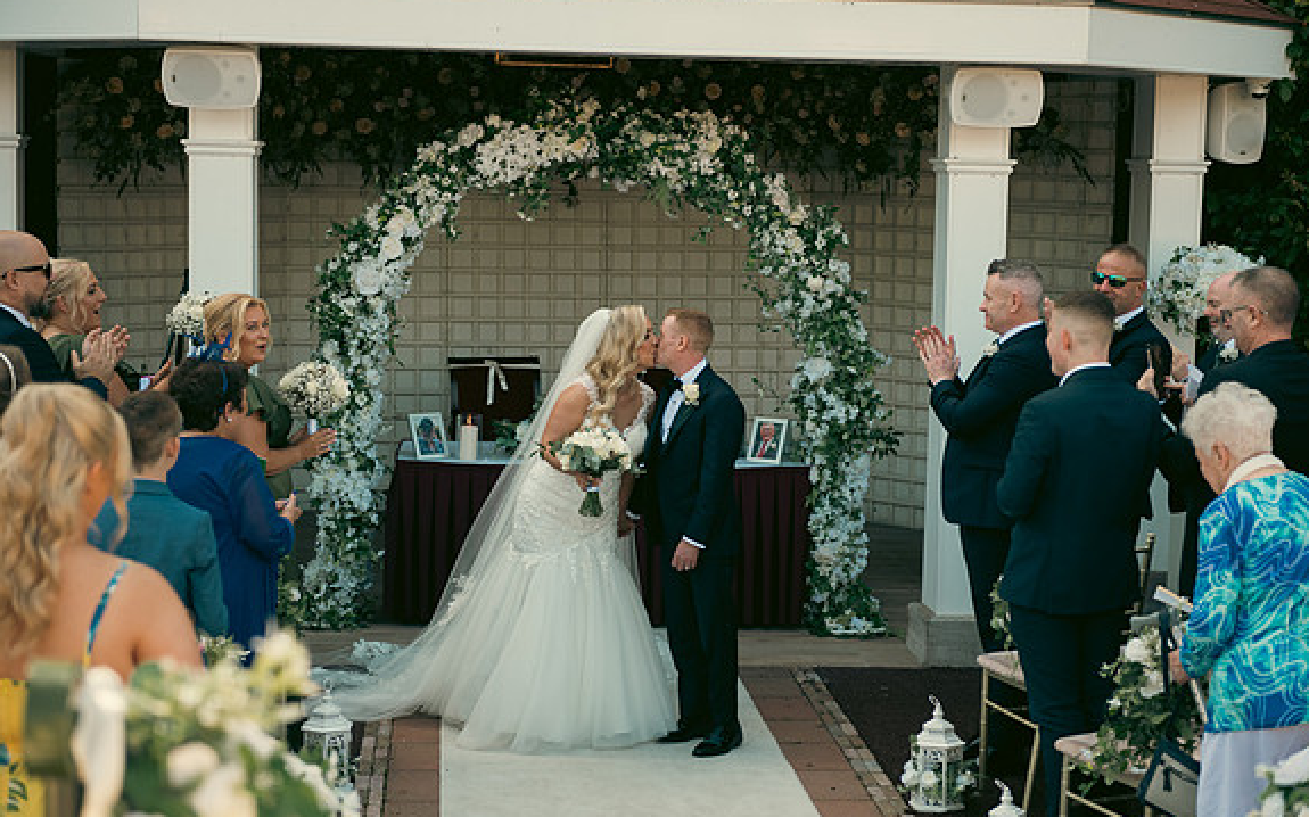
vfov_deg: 18.1
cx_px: 656
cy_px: 408
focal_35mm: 72
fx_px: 2568
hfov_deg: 28.6
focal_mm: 70
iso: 250
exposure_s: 1/640
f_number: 3.5
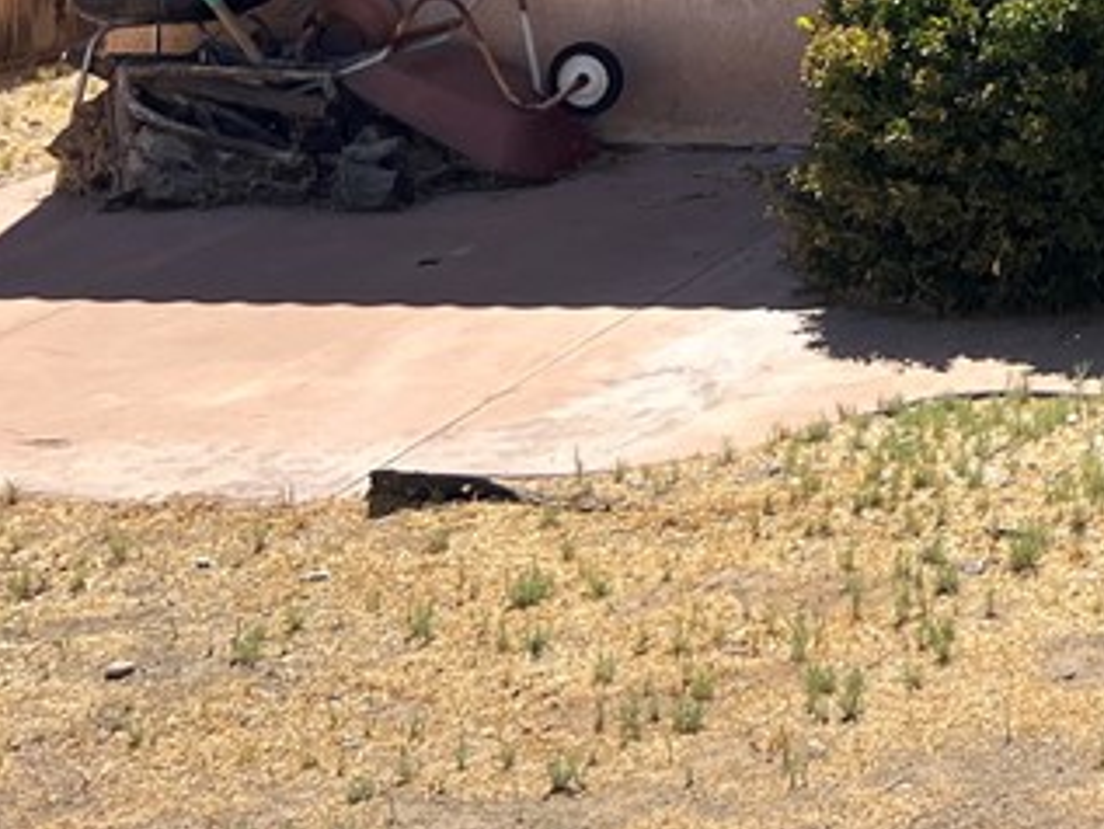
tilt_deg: -2.1
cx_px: 1612
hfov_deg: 20.3
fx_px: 2680
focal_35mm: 84
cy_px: -310
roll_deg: -0.9
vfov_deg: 16.4
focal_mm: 5.7
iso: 50
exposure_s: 1/2208
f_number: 1.5
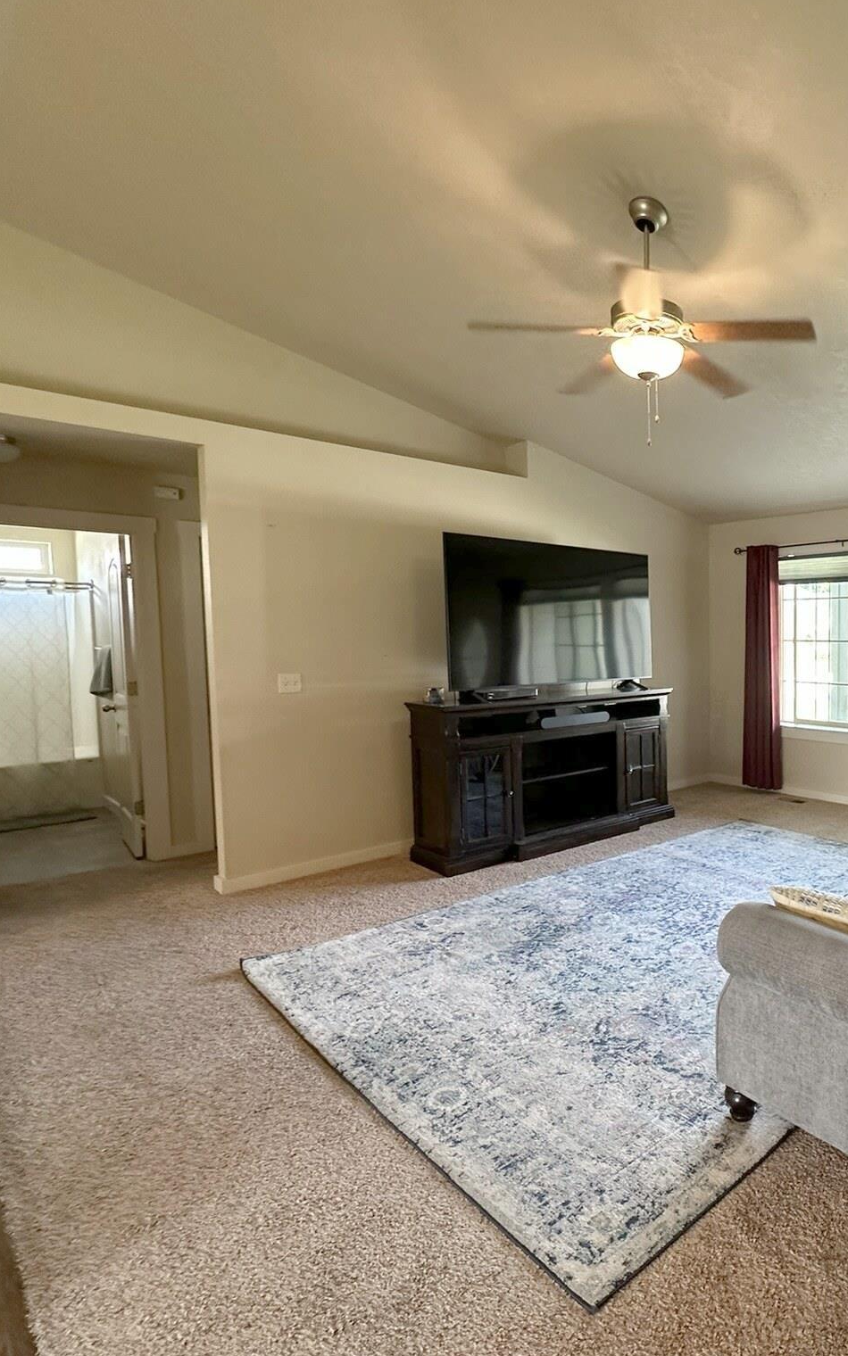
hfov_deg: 53.4
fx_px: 740
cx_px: 737
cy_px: 676
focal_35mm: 20
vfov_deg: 85.1
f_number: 2.2
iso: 200
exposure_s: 1/60
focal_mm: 2.22
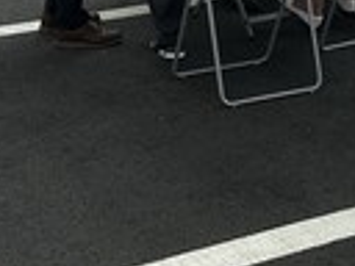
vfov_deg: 11.7
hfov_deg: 16.1
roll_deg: +1.3
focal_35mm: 122
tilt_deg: -10.4
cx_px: 277
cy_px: -103
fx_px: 1251
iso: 50
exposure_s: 1/2762
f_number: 1.5
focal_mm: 5.7
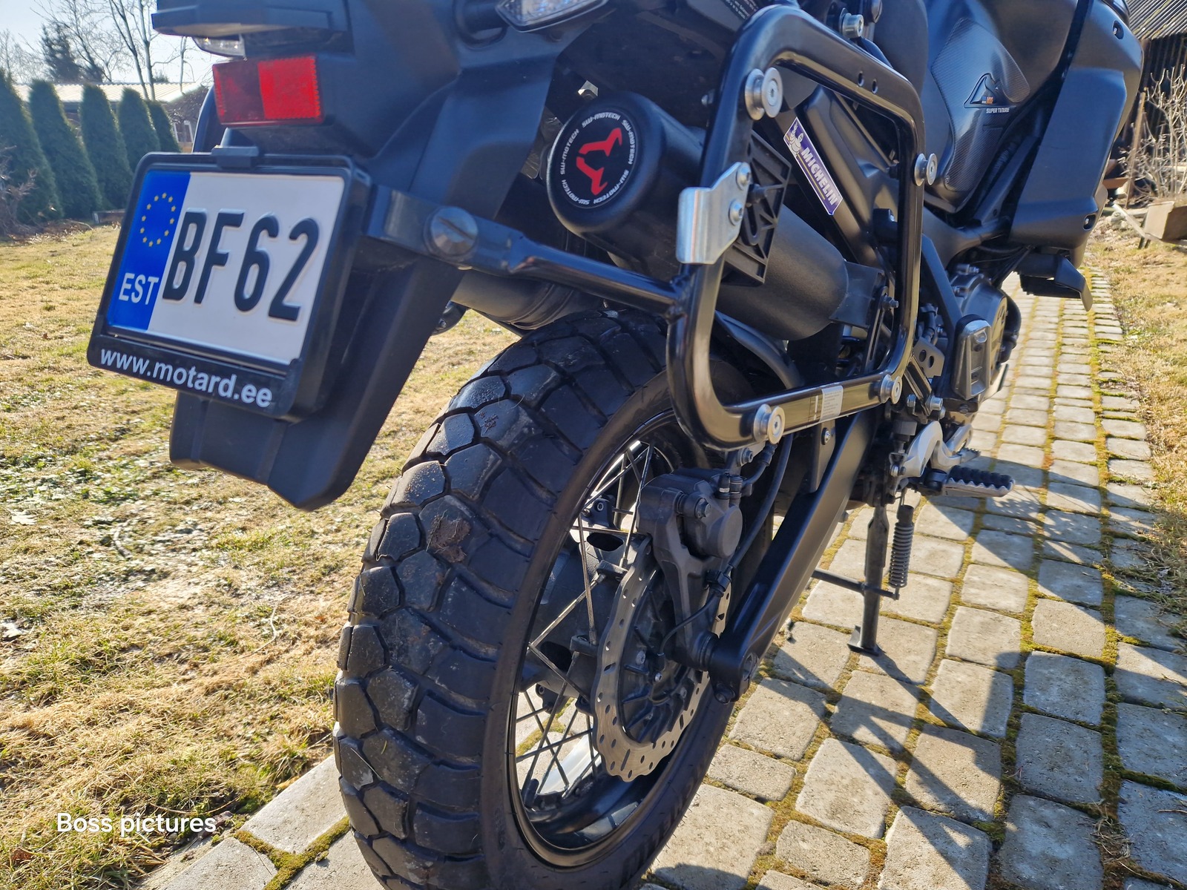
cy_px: 445
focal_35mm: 23
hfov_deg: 73.9
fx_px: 789
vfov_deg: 58.9
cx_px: 594
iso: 50
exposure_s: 1/378
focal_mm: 5.4
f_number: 1.8
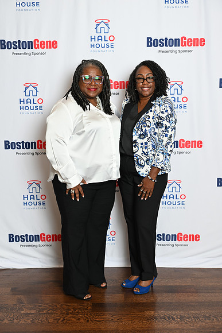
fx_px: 462
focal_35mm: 50
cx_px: 111
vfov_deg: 39.6
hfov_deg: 27.0
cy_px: 166
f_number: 3.2
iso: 200
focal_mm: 50
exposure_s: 1/80
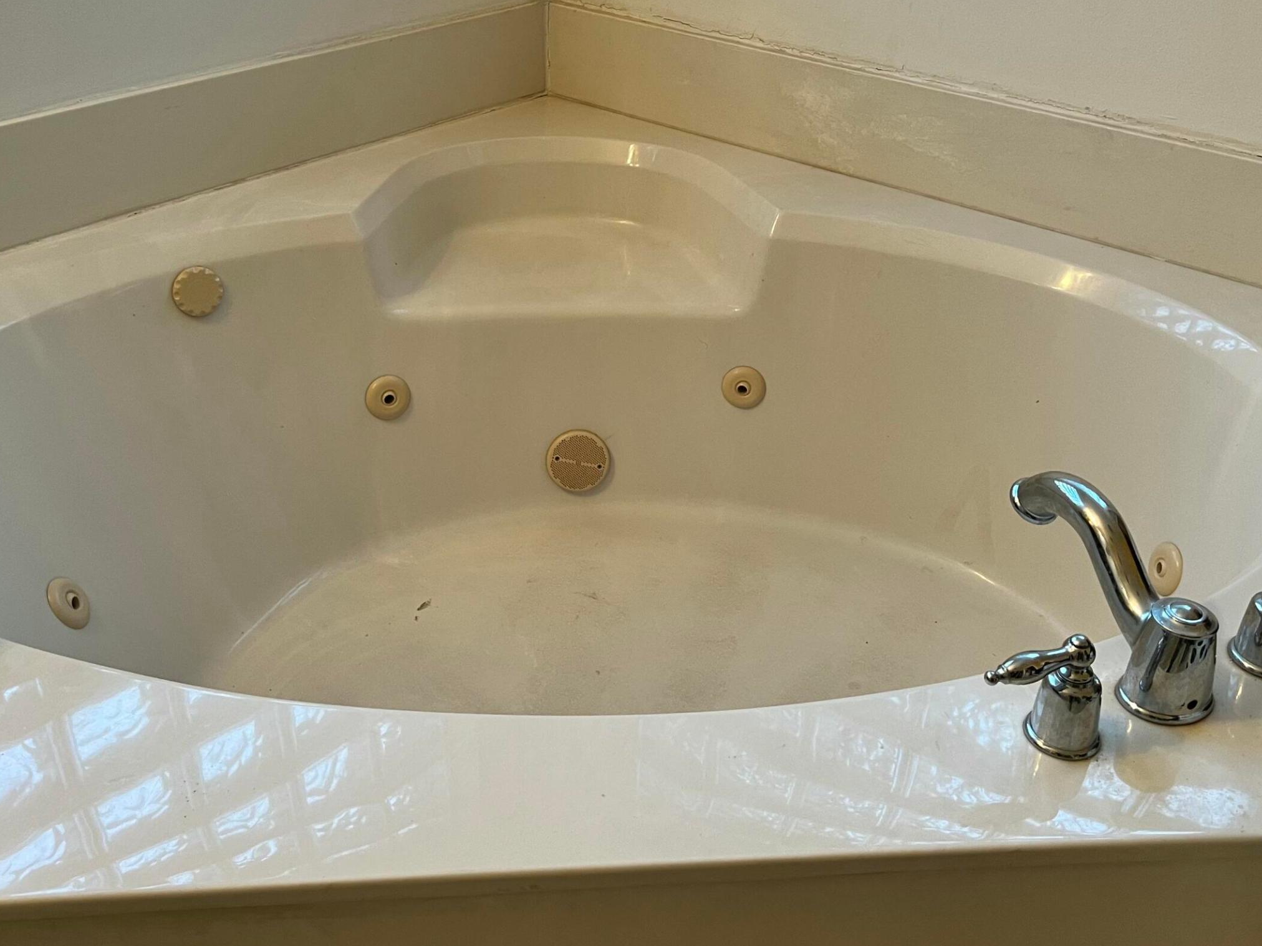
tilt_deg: -25.8
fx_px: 1349
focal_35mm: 37
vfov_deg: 38.3
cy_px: 322
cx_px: 611
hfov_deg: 50.1
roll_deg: -1.4
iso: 100
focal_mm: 5.7
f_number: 1.5
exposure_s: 1/60
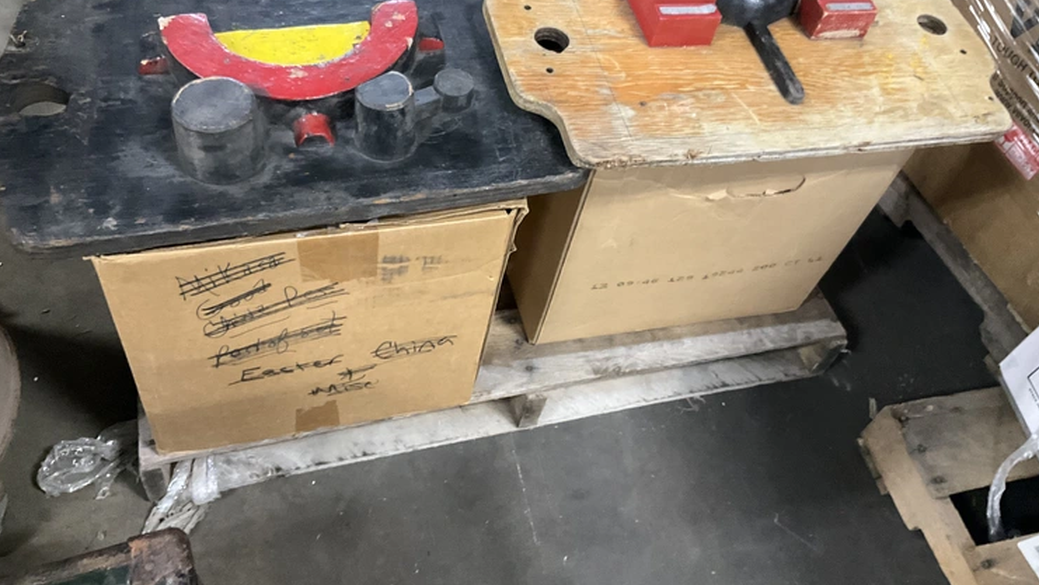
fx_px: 882
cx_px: 520
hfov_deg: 61.0
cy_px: 228
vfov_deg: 36.5
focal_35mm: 32
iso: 320
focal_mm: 3
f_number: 1.8
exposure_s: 1/30
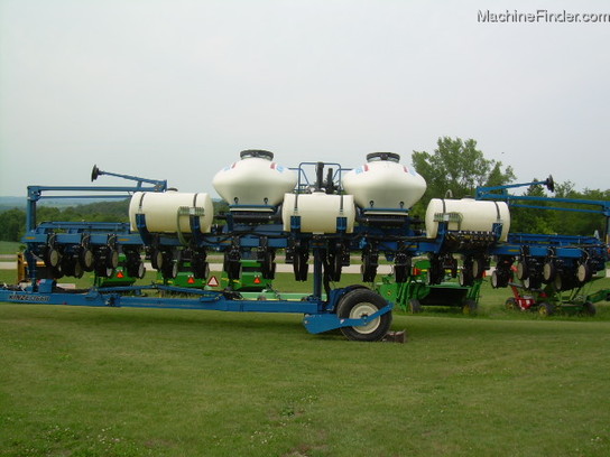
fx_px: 670
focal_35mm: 38
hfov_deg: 49.0
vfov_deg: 37.7
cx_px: 305
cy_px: 228
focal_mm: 6.3
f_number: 4.6
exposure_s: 1/297
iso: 50
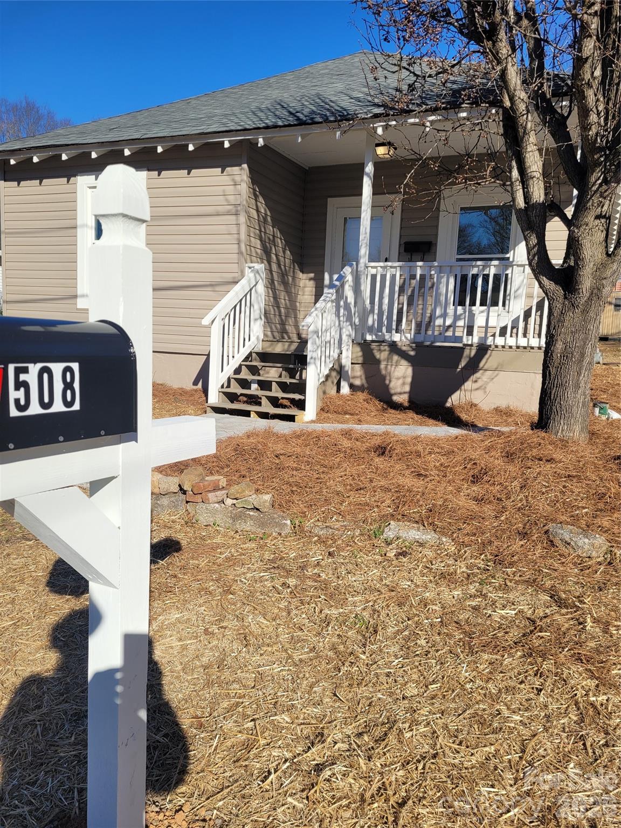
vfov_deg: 67.3
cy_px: 414
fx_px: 622
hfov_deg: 53.1
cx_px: 310
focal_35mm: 26
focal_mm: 5.4
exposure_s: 1/2851
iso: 40
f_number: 1.8
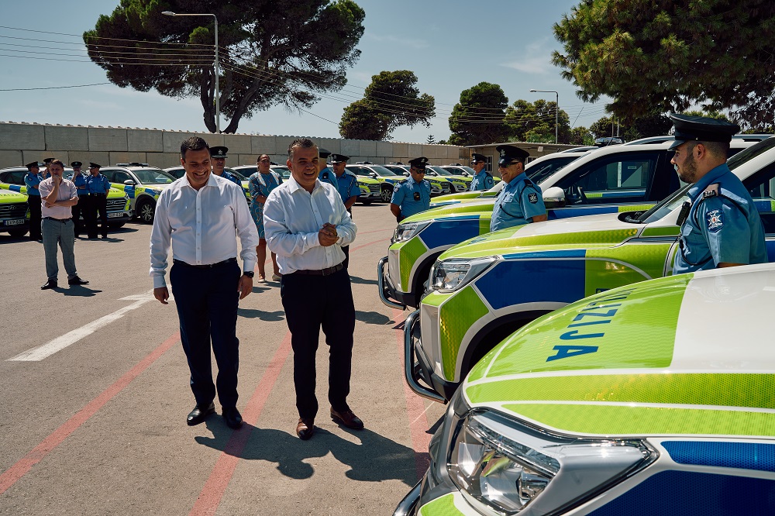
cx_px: 388
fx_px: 753
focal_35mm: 35
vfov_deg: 37.8
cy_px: 258
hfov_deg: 54.5
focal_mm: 35
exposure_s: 1/250
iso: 100
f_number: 13
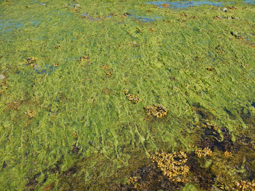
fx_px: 295
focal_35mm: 40
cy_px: 96
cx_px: 128
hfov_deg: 46.8
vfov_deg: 36.0
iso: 125
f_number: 4.2
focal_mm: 7.2
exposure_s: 1/400
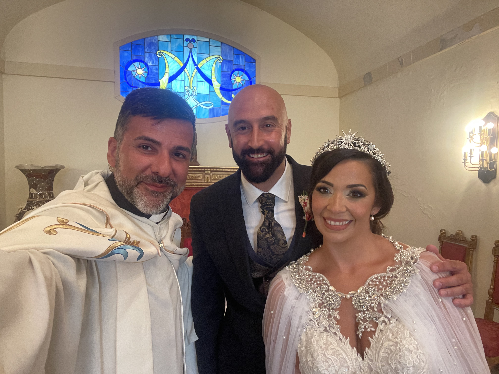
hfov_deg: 73.9
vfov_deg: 58.9
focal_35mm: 23
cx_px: 250
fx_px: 332
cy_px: 187
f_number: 2.2
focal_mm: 2.71
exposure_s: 1/33
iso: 320
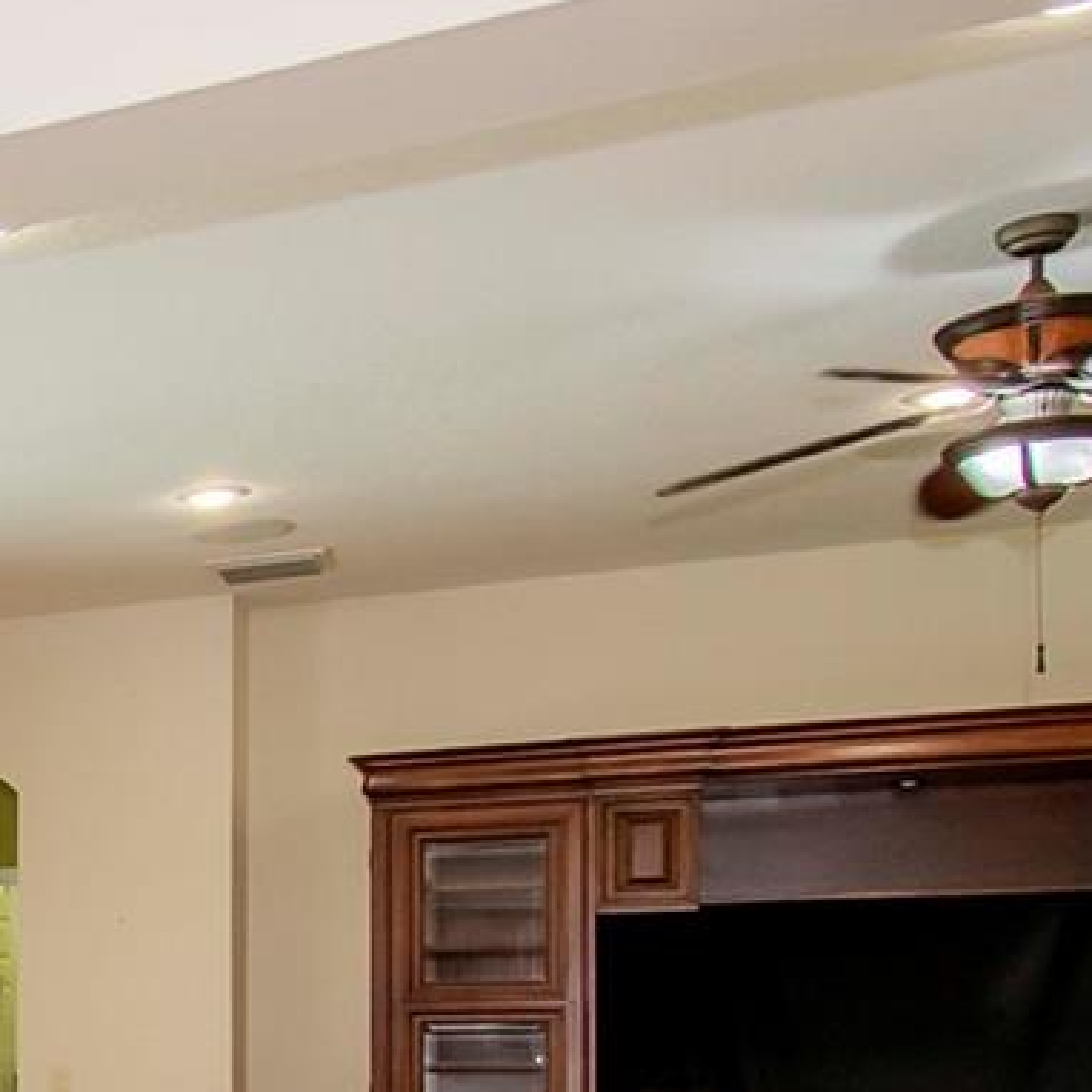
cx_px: -846
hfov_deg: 20.8
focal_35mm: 59
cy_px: 1061
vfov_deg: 27.7
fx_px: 2098
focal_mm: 11
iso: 640
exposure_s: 1/100
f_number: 6.3
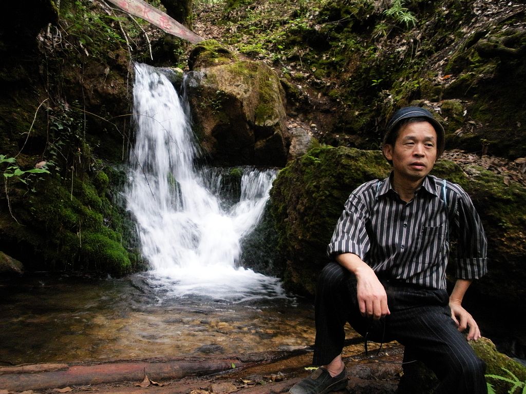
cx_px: 263
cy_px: 197
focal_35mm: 36
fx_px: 547
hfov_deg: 51.4
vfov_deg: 39.7
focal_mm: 6.3
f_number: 3.5
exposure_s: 1/28.4
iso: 400
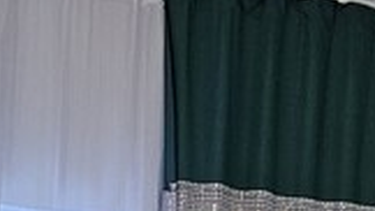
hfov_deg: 13.6
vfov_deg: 6.2
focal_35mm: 158
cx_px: 259
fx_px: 1571
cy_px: 867
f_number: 1.7
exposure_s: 1/142
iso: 250
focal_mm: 6.3
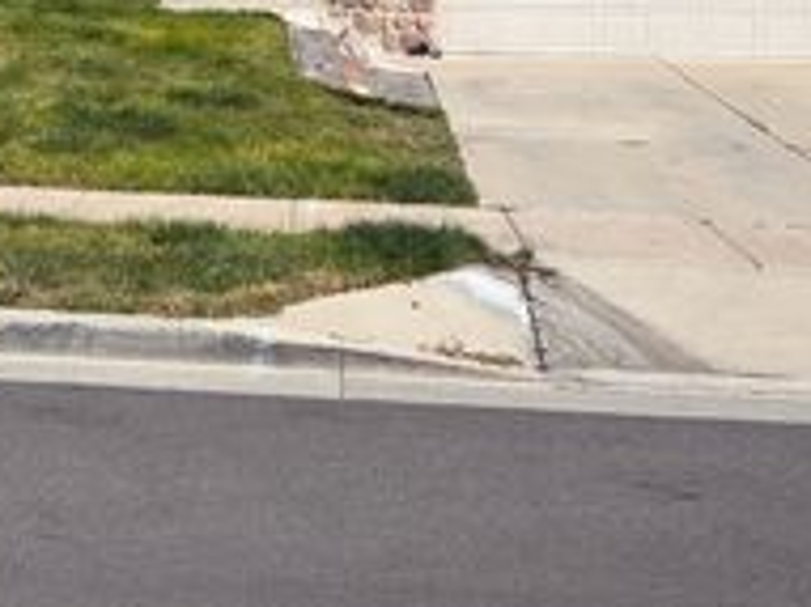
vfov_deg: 20.0
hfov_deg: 28.5
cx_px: 318
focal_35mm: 68
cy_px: -163
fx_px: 1592
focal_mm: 5.96
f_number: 1.6
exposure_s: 1/4608
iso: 50
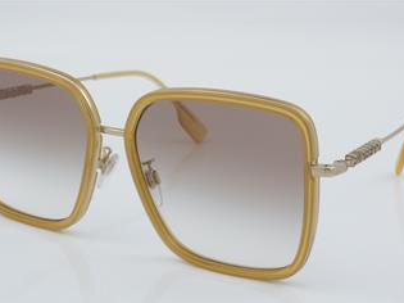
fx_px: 1174
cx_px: 192
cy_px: 168
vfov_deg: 14.7
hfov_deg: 19.5
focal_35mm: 101
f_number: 32
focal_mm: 55
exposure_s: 1/4
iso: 100
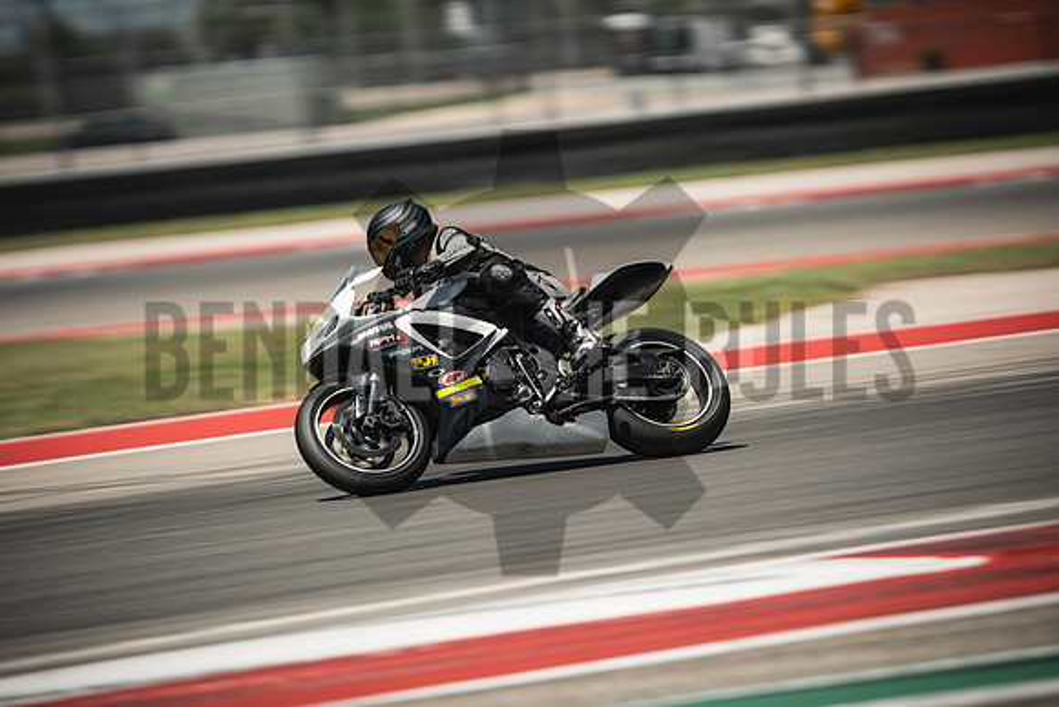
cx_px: 530
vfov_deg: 4.6
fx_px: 8827
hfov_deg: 6.9
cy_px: 354
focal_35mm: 300
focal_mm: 200
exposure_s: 1/250
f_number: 2.2
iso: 160
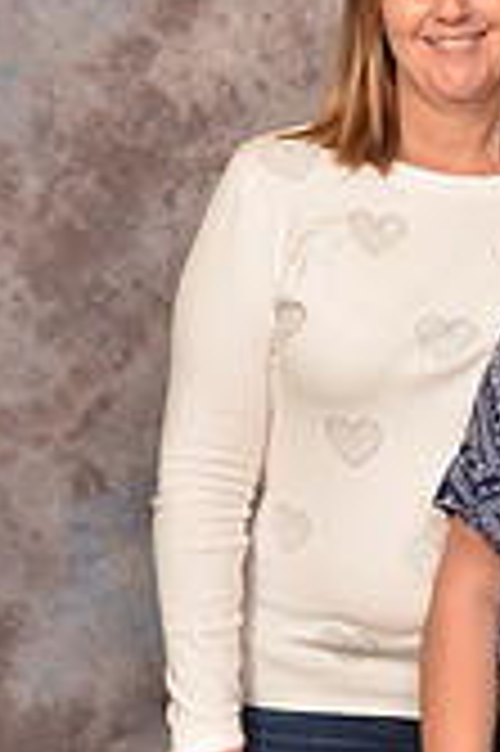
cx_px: 739
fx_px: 2609
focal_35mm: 125
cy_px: 599
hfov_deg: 10.6
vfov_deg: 16.3
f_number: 5.6
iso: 200
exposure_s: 1/60
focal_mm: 24
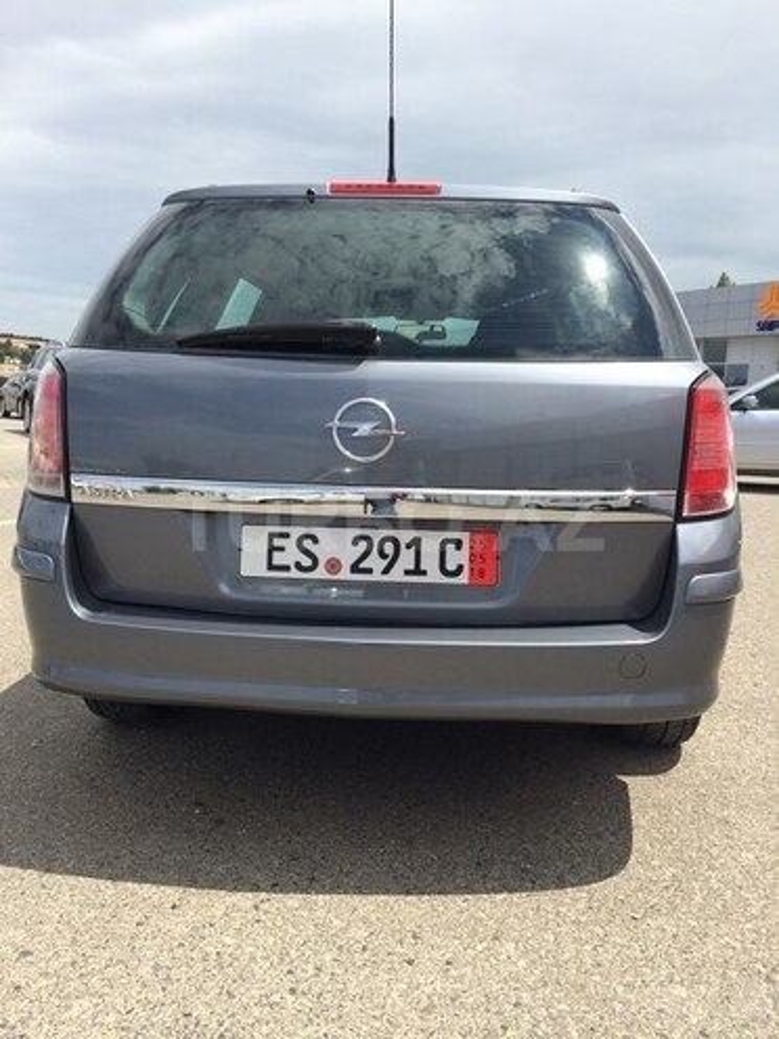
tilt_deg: -9.1
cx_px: 390
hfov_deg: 48.2
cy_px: 520
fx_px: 870
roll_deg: -0.5
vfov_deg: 61.7
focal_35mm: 29
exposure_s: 1/2160
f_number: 2.2
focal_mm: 4.15
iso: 32
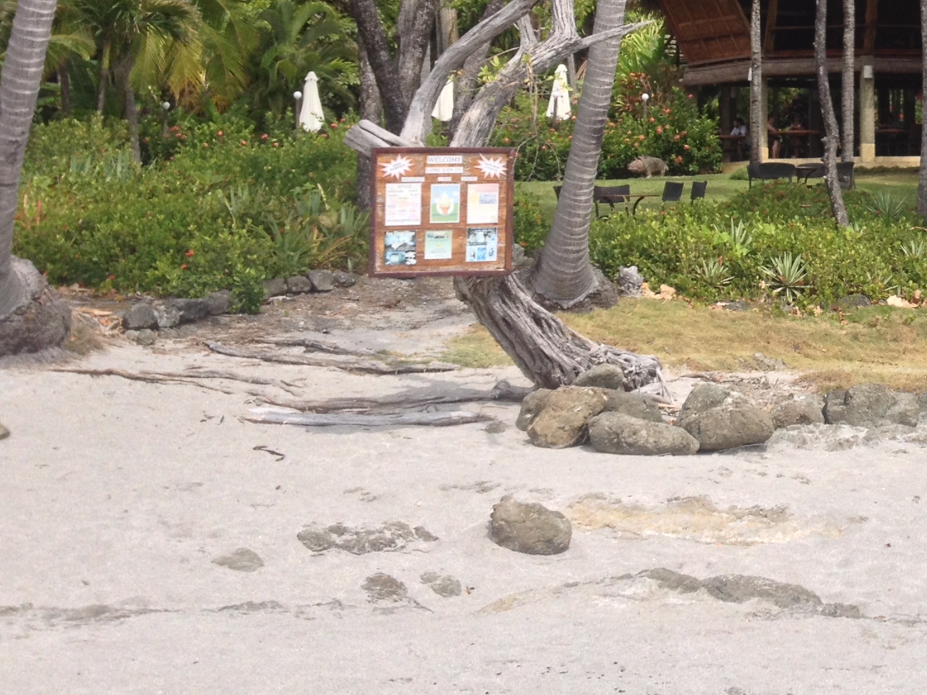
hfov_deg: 23.5
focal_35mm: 78
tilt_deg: +4.5
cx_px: 1009
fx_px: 2088
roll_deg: +1.4
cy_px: 25
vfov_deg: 18.5
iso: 50
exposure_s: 1/1255
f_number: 2.4
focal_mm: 4.28
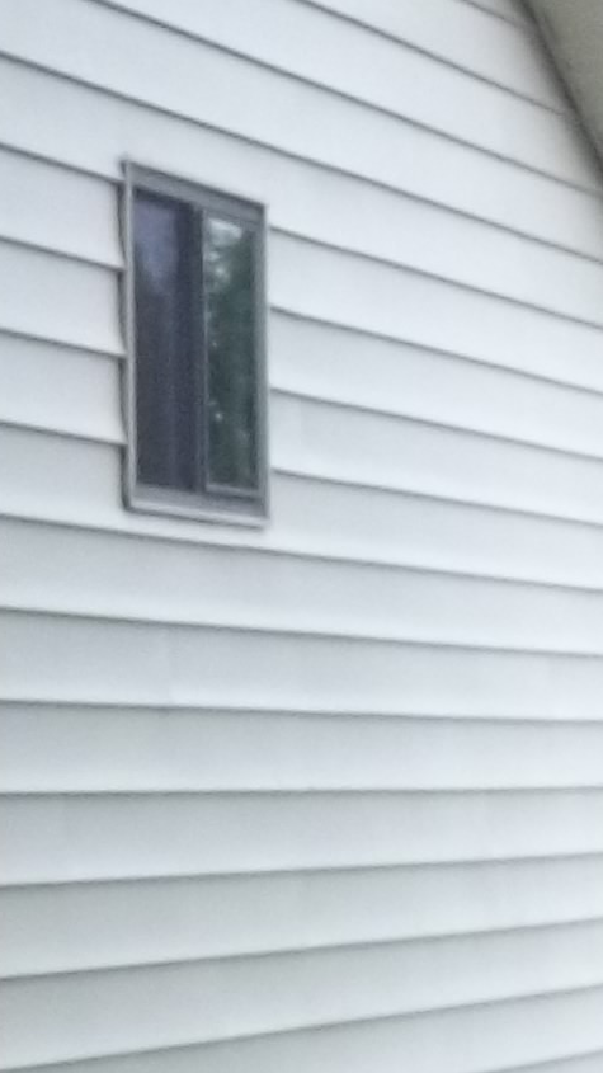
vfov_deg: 12.1
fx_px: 5034
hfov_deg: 6.4
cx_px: -1050
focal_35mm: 177
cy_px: 1003
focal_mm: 5.7
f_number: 2.9
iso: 64
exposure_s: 1/100
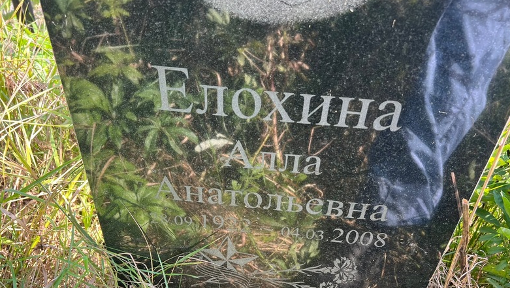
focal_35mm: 29
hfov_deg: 66.0
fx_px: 392
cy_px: 194
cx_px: 255
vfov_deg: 39.7
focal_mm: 5.7
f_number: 1.5
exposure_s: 1/205
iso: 50
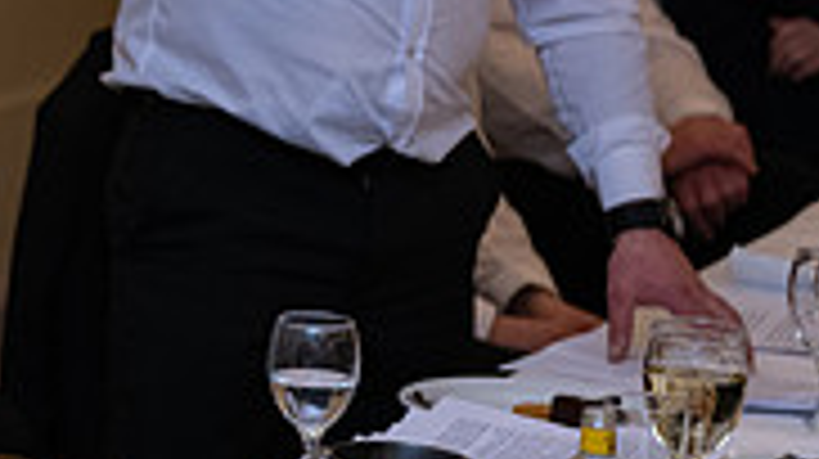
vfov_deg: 5.2
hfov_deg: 9.0
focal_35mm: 234
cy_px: 65
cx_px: -360
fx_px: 5077
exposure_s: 1/160
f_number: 3.5
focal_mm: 70
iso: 1000
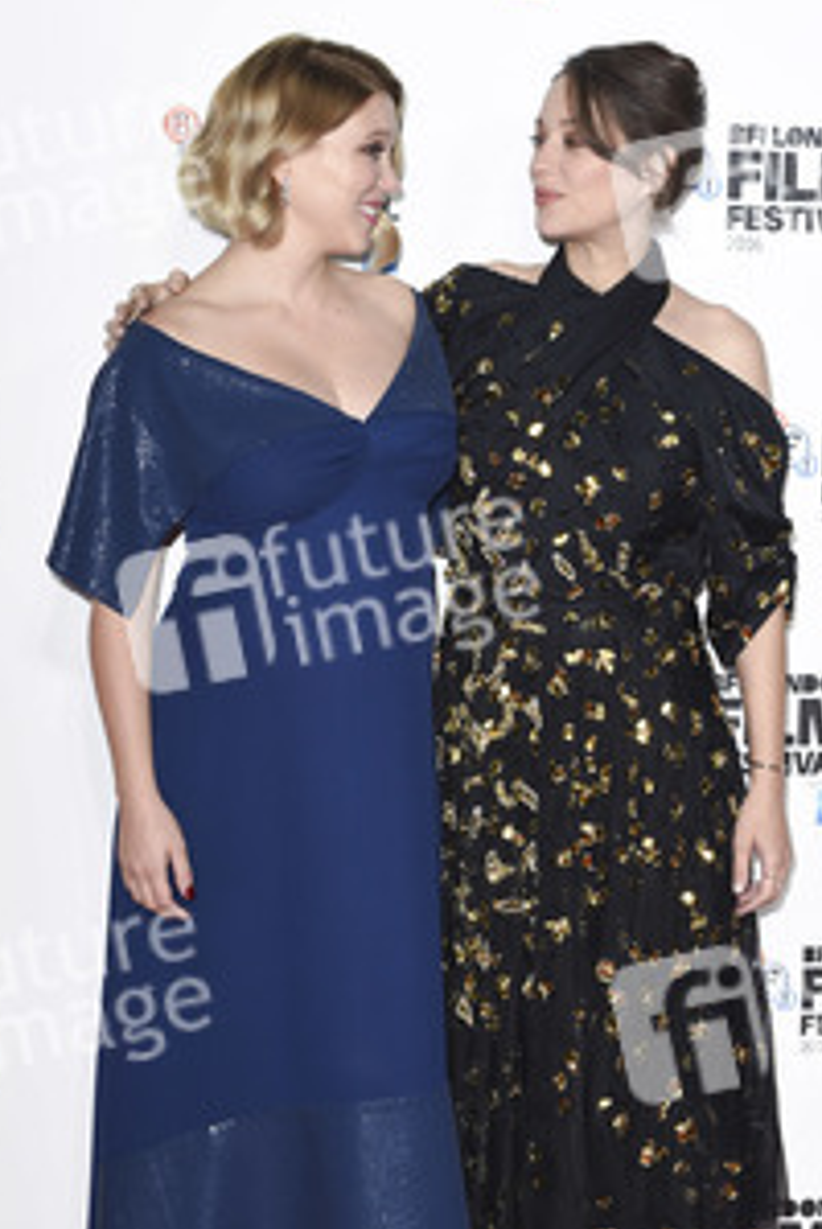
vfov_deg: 19.0
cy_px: 802
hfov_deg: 12.8
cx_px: 450
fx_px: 3656
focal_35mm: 107
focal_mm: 80
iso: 800
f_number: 5.6
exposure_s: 1/250
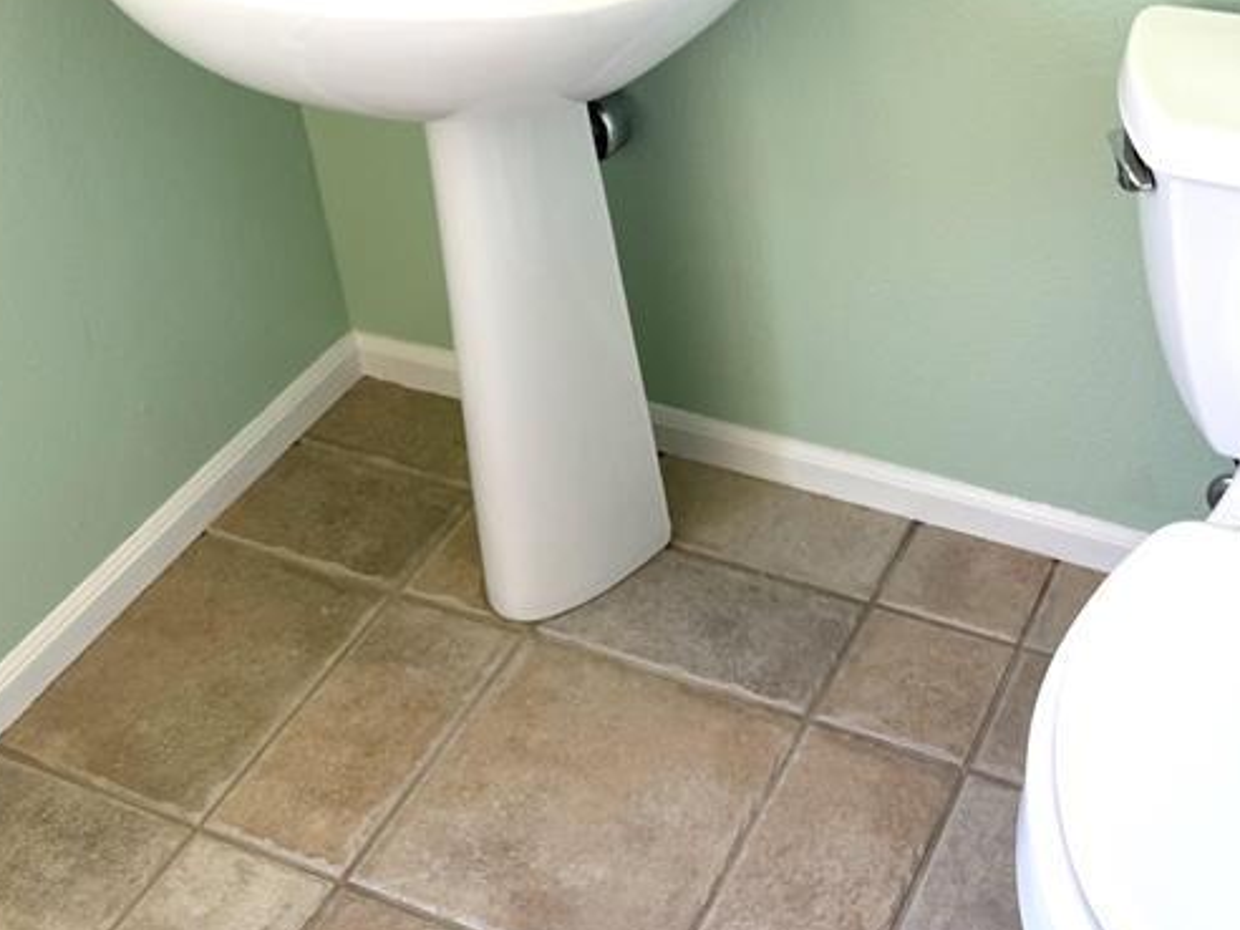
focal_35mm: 50
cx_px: 809
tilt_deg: -34.5
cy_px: 219
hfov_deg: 37.8
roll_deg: +3.9
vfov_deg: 28.6
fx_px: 1791
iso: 64
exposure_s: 1/120
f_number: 1.78
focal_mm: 6.76
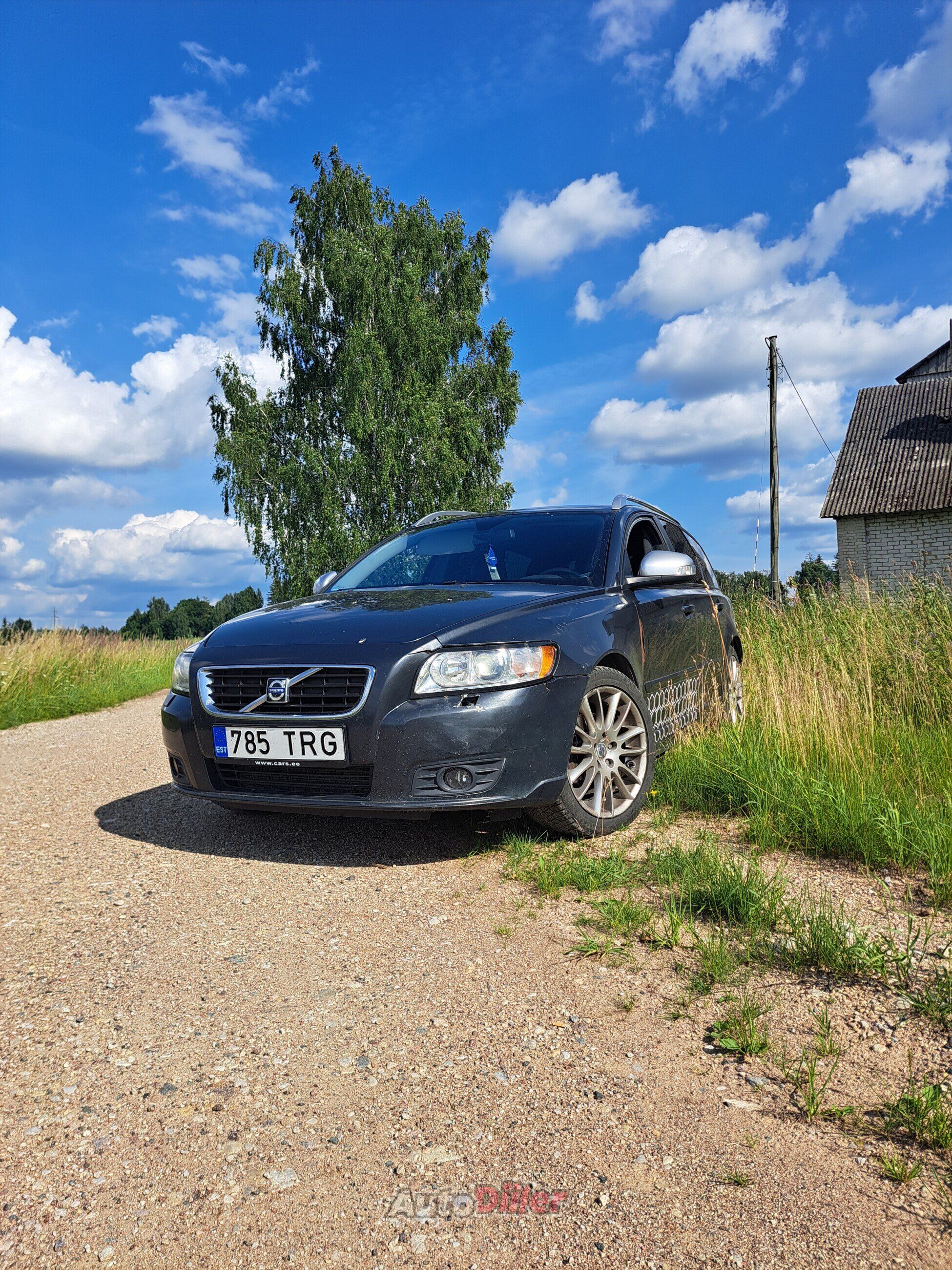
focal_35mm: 24
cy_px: 635
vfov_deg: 71.6
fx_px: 880
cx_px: 476
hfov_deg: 56.8
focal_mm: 5.23
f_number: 1.8
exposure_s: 1/1675
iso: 50
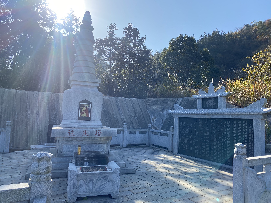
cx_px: 136
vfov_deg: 53.1
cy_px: 102
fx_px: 204
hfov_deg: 67.3
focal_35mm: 26
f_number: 1.8
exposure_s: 1/1808
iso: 32
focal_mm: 4.25
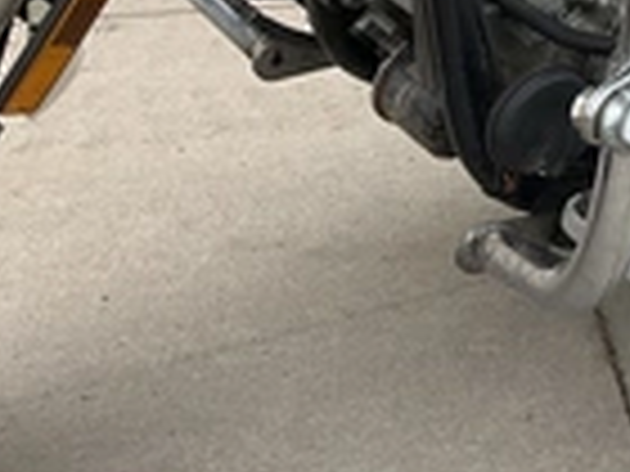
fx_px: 1511
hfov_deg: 21.0
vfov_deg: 16.9
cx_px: 864
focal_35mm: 83
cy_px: -117
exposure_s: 1/122
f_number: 1.8
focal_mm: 3
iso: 25
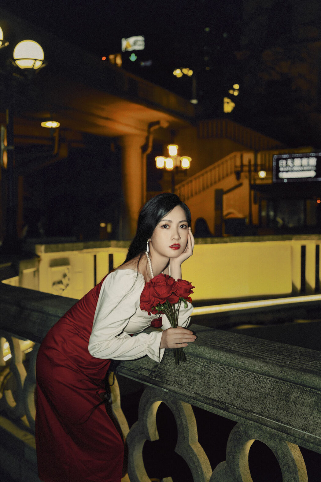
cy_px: 241
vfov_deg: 39.6
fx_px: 669
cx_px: 160
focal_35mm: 50
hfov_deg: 27.0
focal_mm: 50
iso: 2500
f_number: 4
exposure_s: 1/125
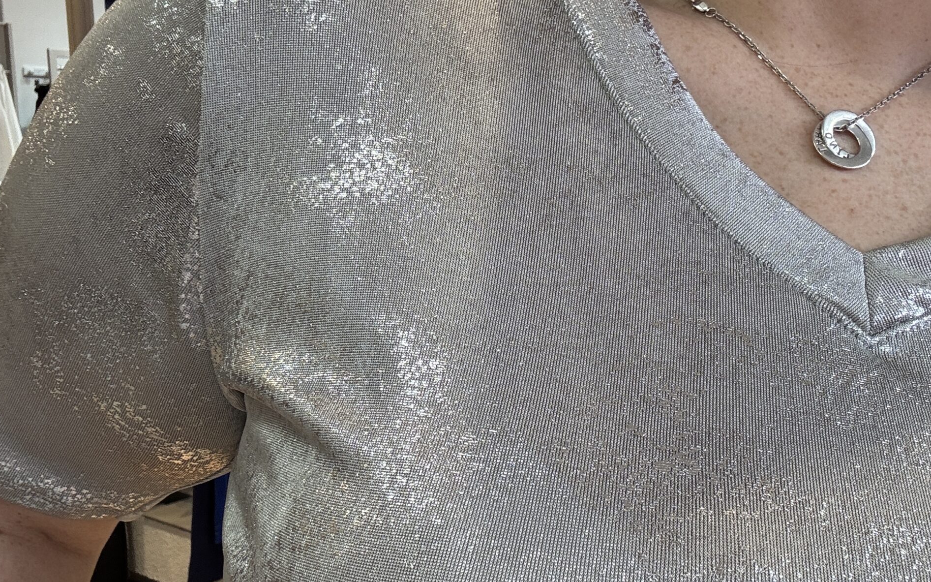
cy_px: 338
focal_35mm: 43
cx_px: 460
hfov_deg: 46.2
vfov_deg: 29.8
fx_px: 1091
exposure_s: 1/50
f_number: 1.9
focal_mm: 2.69
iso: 50
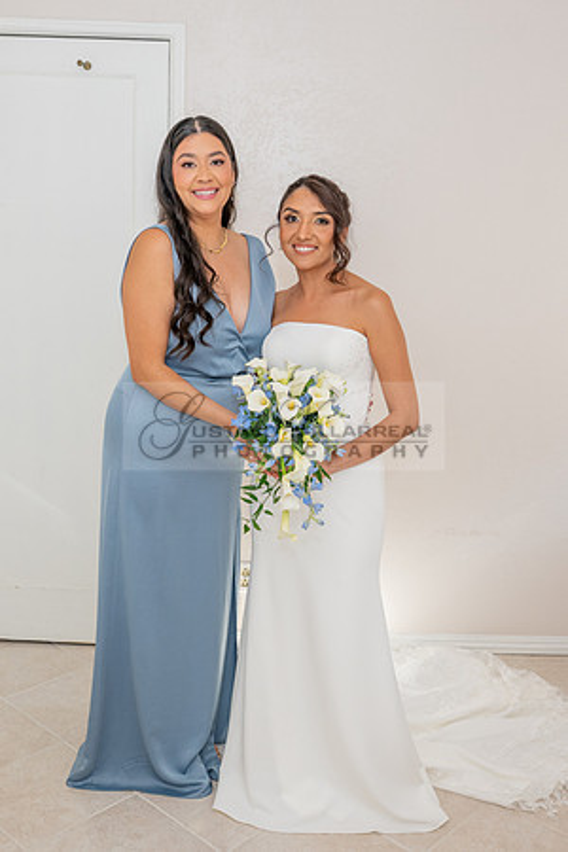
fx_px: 890
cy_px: 424
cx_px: 261
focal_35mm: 38
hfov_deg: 35.4
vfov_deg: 51.2
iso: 800
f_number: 4.5
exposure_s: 1/200
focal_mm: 24
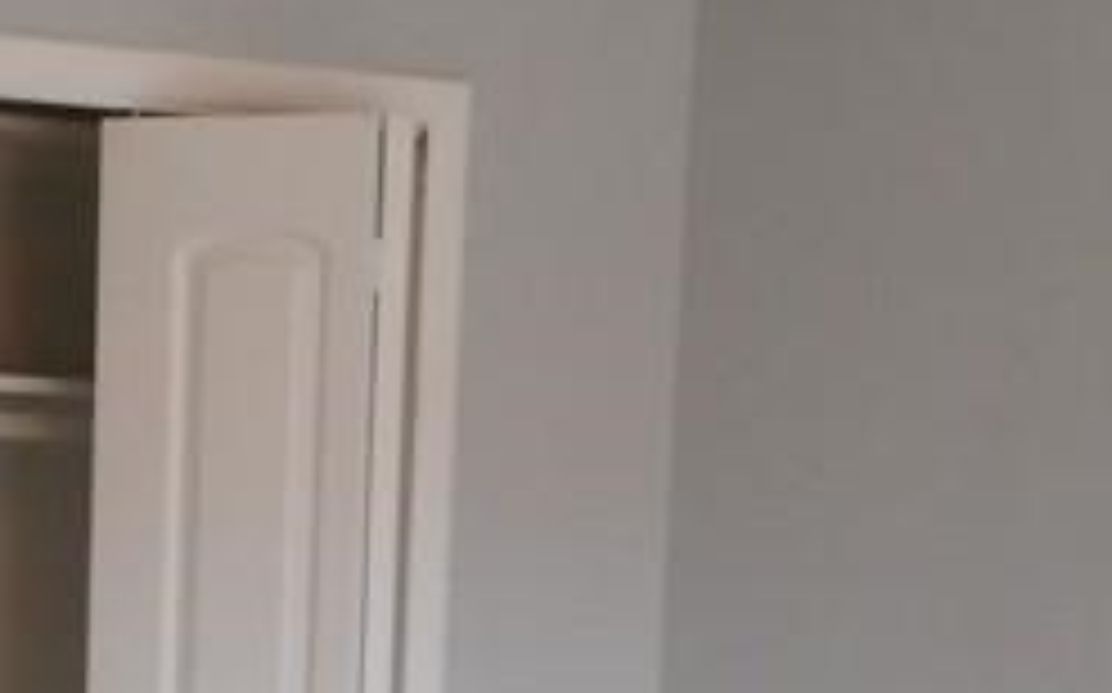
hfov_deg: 18.5
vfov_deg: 11.7
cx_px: -5
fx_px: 3331
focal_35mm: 110
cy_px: 778
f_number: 3.7
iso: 180
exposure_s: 1/30
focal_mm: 4.5
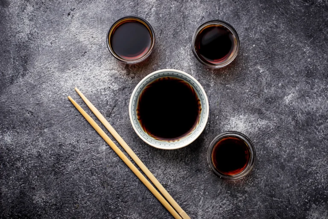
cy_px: 110
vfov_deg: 18.2
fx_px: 683
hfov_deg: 27.0
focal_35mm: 75
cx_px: 164
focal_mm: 50
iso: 100
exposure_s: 1/125
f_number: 9
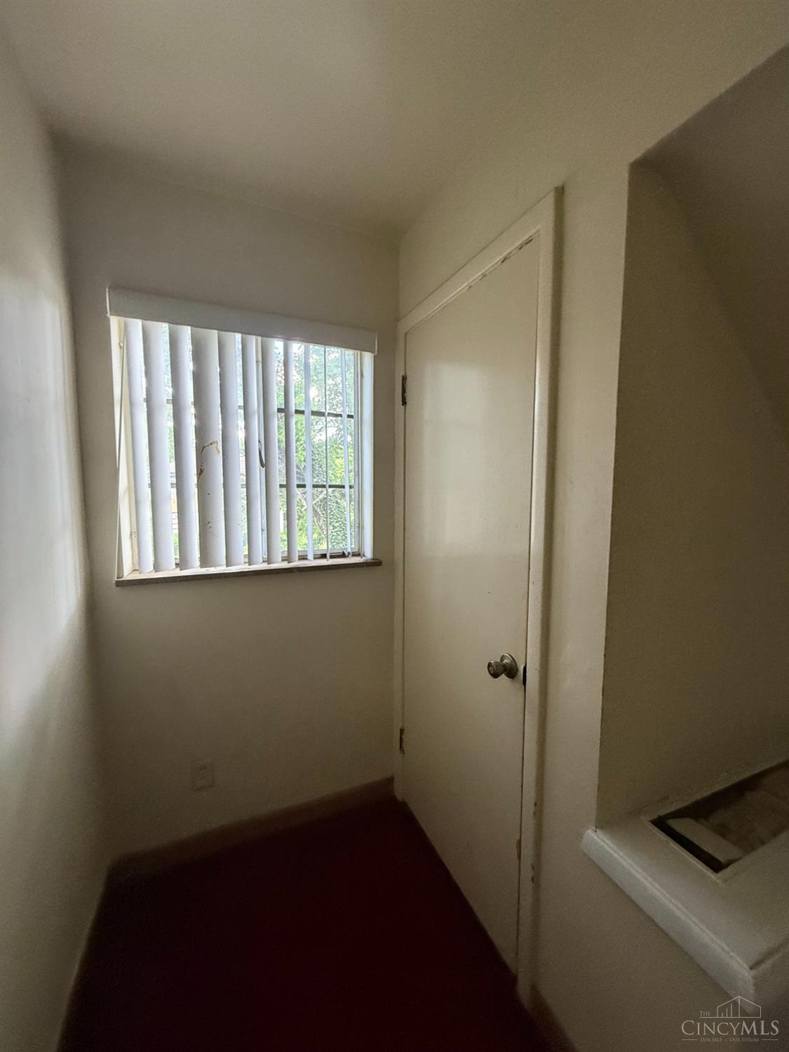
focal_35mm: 14
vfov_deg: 102.1
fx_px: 425
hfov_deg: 85.7
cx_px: 394
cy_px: 526
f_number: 2.2
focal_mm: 2.22
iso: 400
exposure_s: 1/60
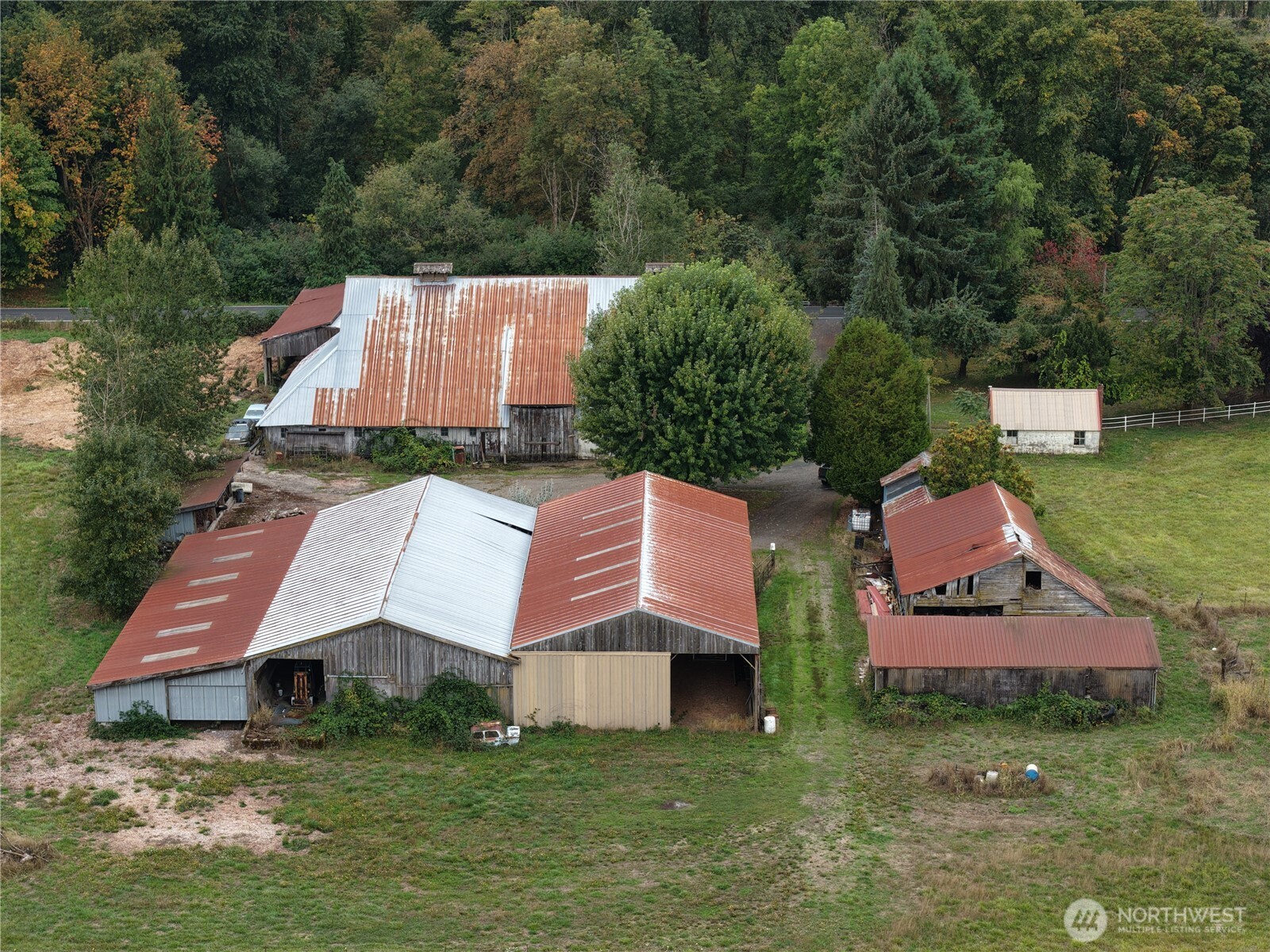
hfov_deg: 27.8
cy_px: 476
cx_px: 635
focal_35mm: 70
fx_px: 2568
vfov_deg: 21.0
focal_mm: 19.35
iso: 100
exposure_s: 1/240
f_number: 2.8
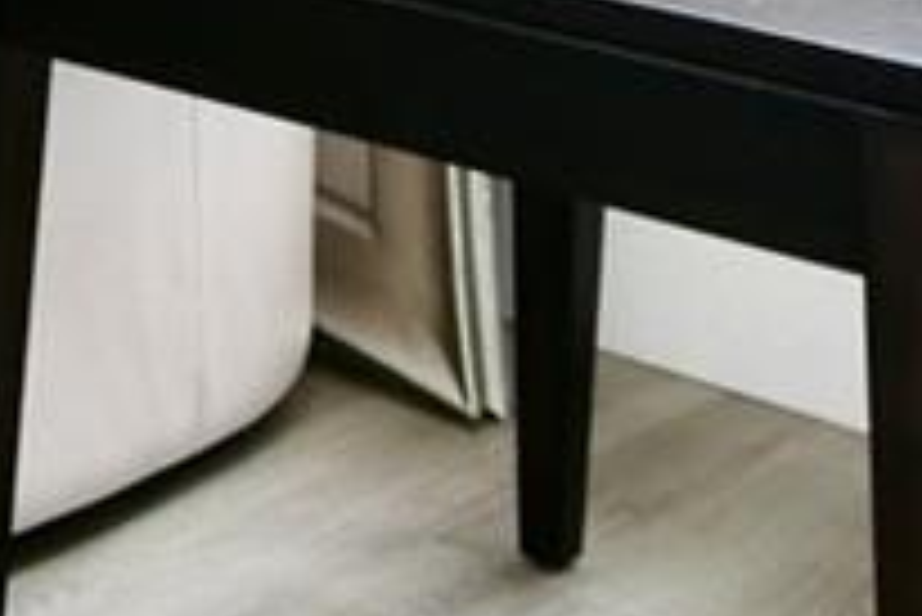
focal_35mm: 117
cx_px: -697
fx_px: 2999
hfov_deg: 15.3
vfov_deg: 10.1
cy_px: -890
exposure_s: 1/2
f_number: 9
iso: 100
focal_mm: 10
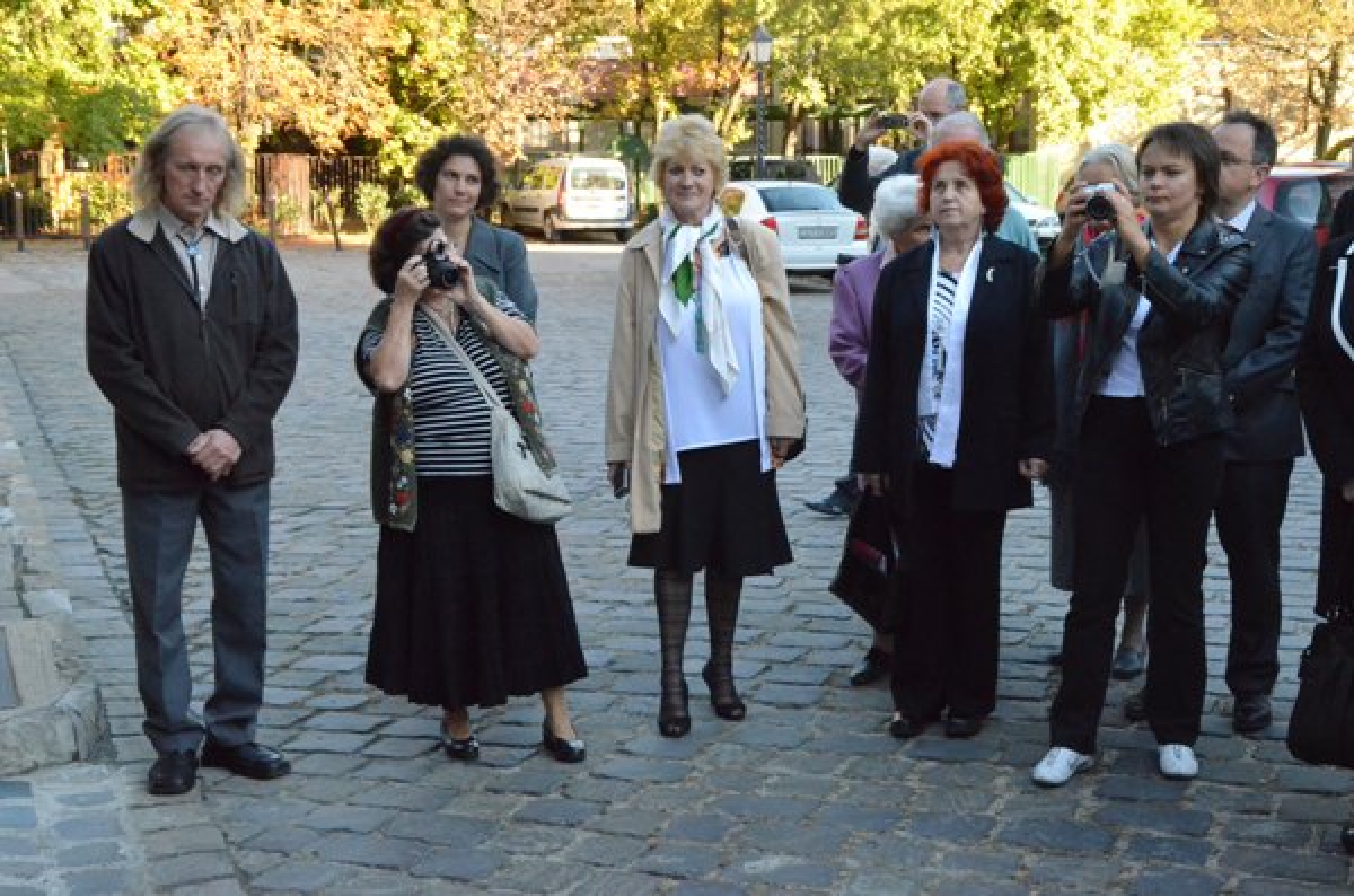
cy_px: 448
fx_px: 2139
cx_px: 677
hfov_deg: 35.1
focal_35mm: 57
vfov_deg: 23.7
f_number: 11
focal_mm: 38
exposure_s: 1/500
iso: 6400
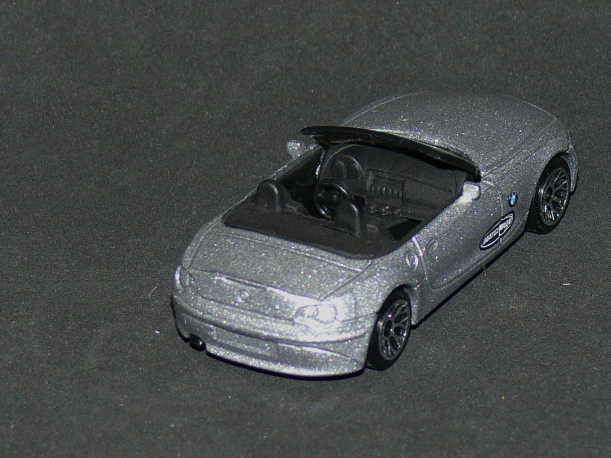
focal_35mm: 223
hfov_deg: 8.9
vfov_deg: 6.7
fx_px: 3936
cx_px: 370
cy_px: 226
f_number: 3.2
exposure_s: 1/30
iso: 100
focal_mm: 20.1
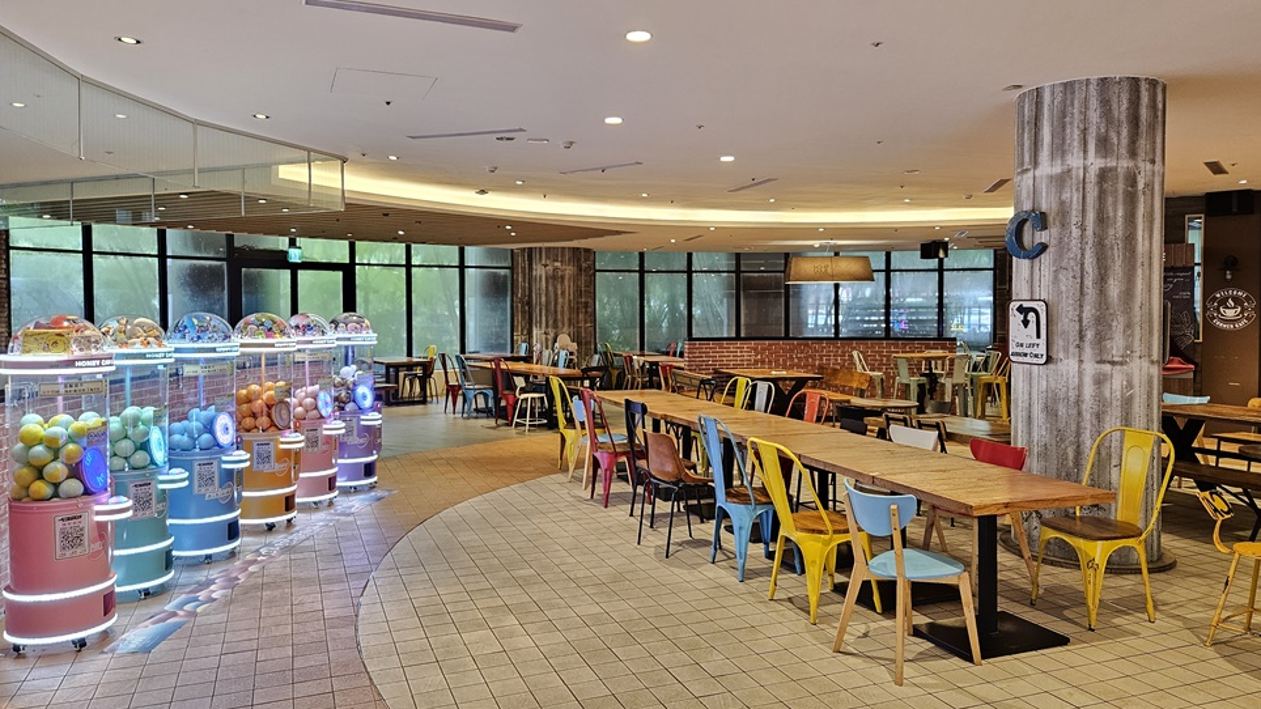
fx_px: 869
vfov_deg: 44.3
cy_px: 324
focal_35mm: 26
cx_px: 640
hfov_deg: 71.9
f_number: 1.8
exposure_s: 1/120
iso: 320
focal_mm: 5.4
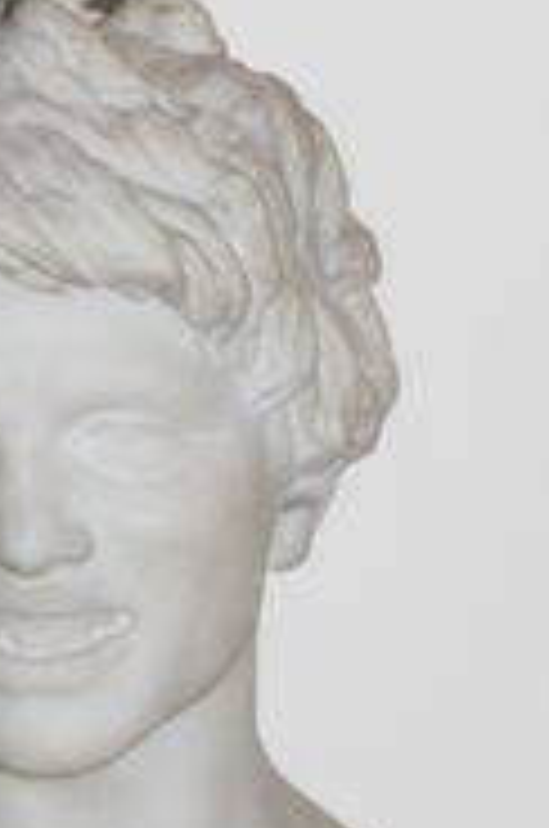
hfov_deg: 3.8
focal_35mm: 345
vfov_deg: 5.9
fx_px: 7928
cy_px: -351
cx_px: -1116
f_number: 11
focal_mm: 35
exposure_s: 1/125
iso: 100
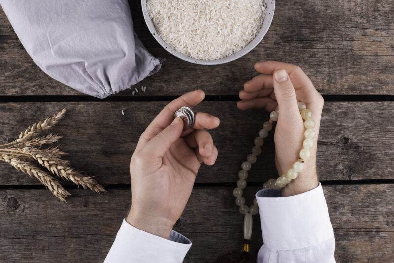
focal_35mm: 50
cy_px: 132
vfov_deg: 27.0
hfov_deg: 39.6
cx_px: 197
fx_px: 547
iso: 100
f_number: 9
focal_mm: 50
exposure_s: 1/100
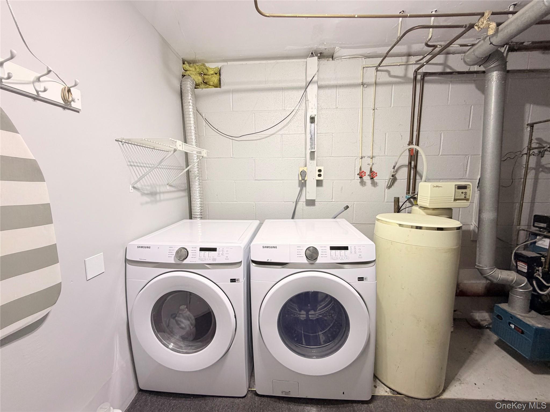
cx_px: 275
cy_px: 206
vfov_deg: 85.7
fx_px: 222
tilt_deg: -8.1
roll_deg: +0.8
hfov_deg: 102.1
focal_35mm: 14
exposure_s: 1/120
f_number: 2.2
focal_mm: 2.22
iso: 200
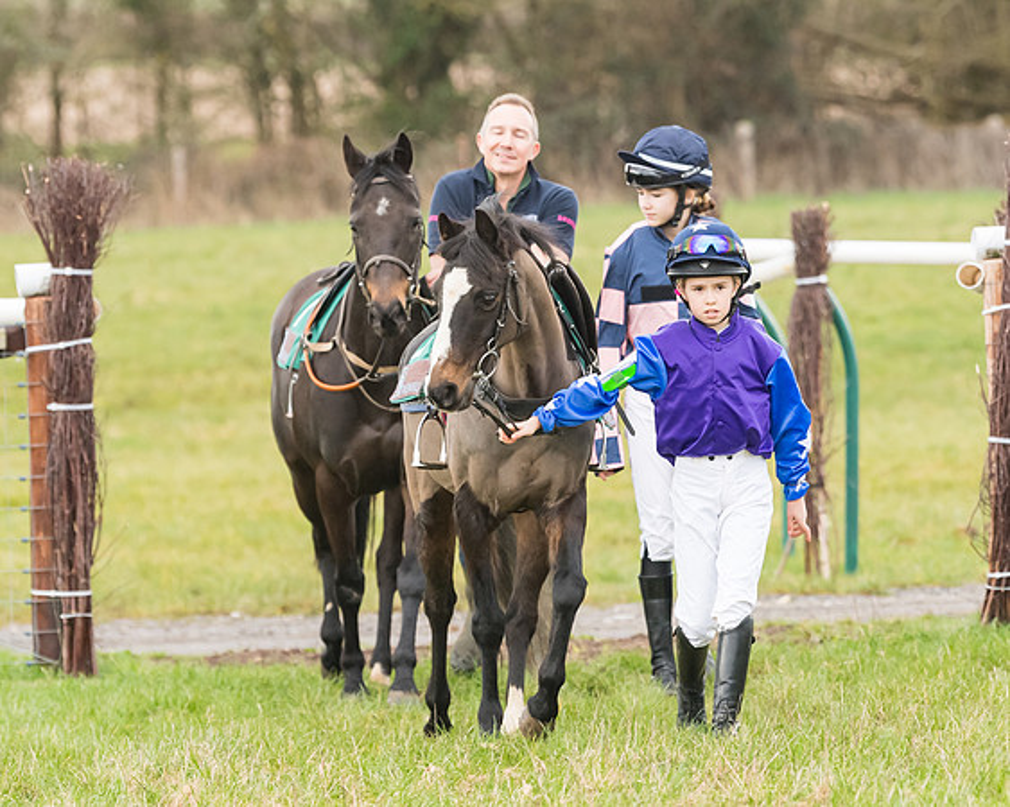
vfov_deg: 4.8
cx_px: 569
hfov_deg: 6.0
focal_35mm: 322
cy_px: 364
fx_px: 9628
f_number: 4
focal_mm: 170
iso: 800
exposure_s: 1/1250
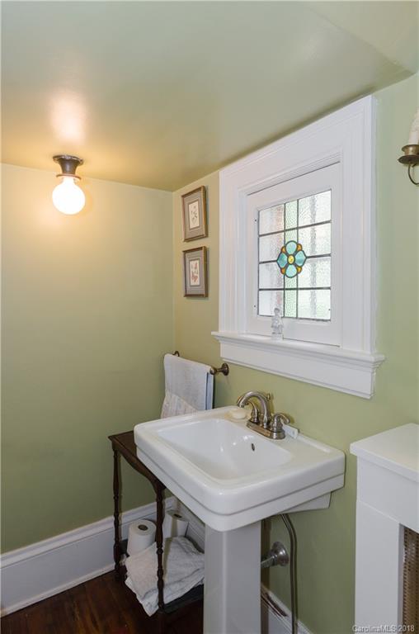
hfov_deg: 62.9
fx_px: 342
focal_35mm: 20
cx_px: 210
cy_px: 317
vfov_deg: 85.6
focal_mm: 13
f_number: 7.1
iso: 250
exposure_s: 1/30
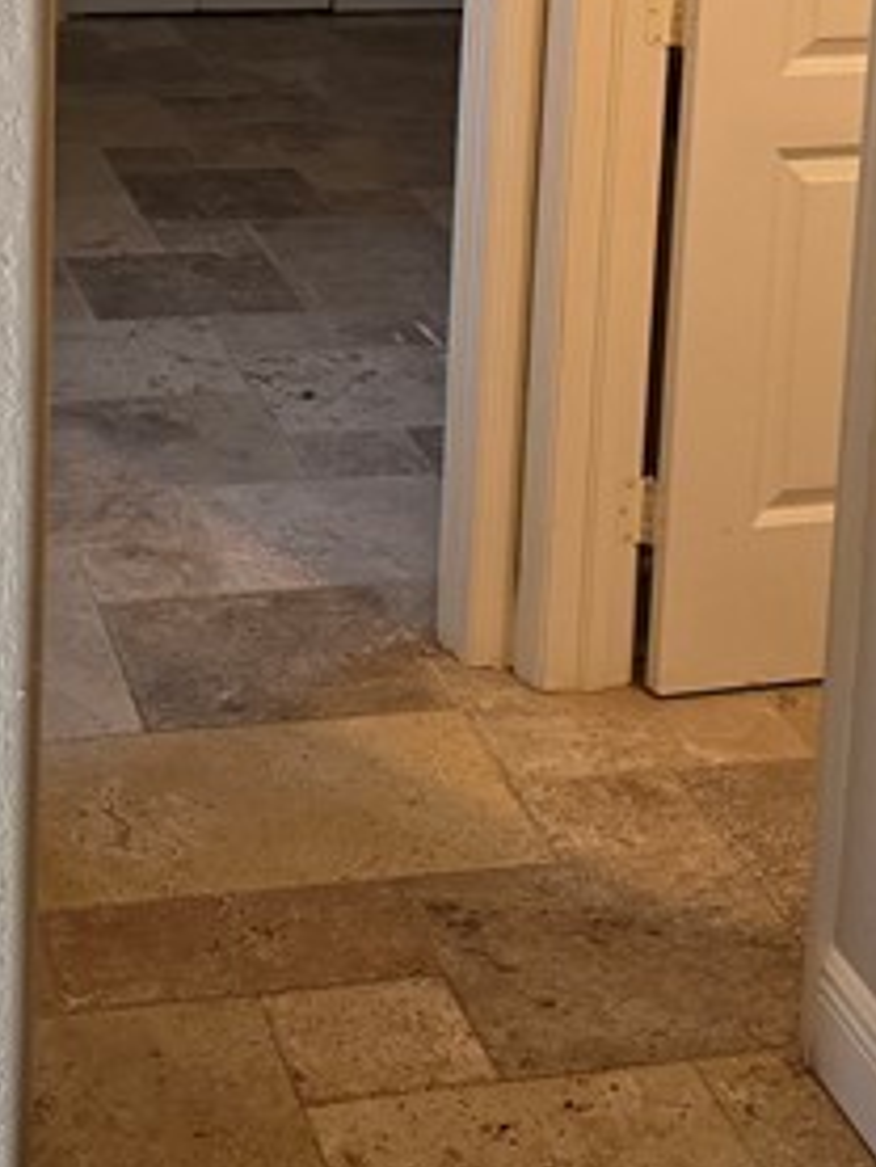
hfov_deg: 17.3
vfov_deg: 22.4
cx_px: 295
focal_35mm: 85
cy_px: 114
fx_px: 2866
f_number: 1.7
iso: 200
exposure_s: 1/120
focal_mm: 6.3
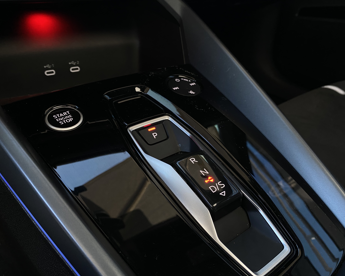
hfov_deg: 62.2
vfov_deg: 51.5
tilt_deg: -34.6
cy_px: 141
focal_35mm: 28
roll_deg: -5.8
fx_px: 286
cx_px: 168
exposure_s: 1/52
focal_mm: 4.25
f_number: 1.8
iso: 250
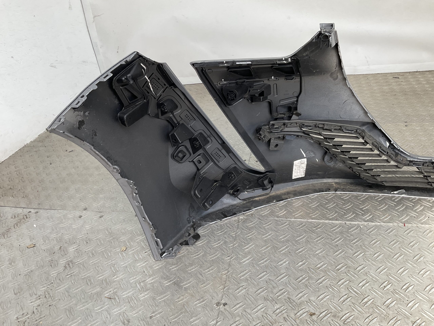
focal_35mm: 29
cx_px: 217
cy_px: 163
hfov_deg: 61.7
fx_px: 364
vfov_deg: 48.2
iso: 16
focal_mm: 3
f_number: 1.8
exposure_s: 1/128
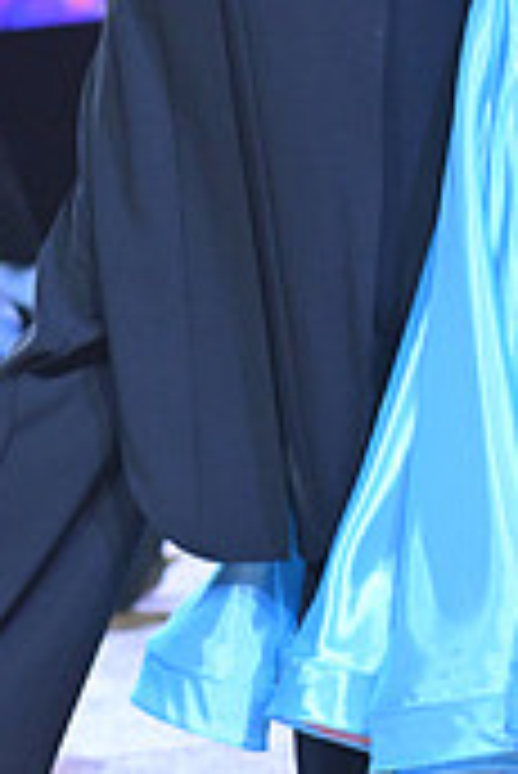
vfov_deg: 5.5
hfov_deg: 3.7
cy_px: -284
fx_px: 7969
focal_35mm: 370
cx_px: 462
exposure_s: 1/400
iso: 4000
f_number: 5
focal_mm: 110
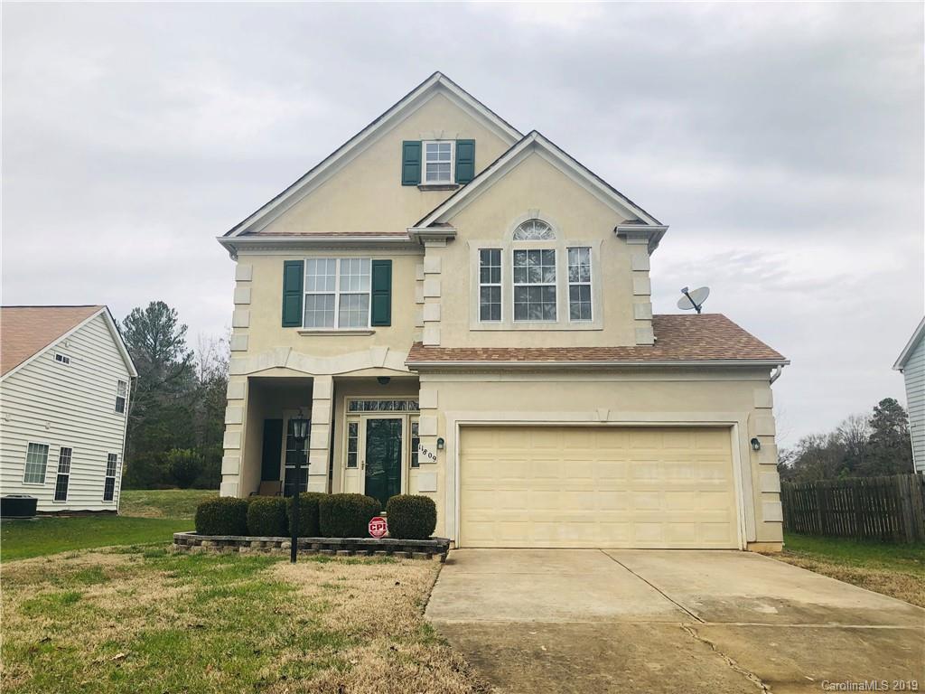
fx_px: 748
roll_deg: +0.1
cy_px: 347
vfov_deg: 49.7
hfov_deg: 63.4
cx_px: 462
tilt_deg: +11.2
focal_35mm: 28
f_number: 1.8
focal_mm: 3.99
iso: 20
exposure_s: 1/774
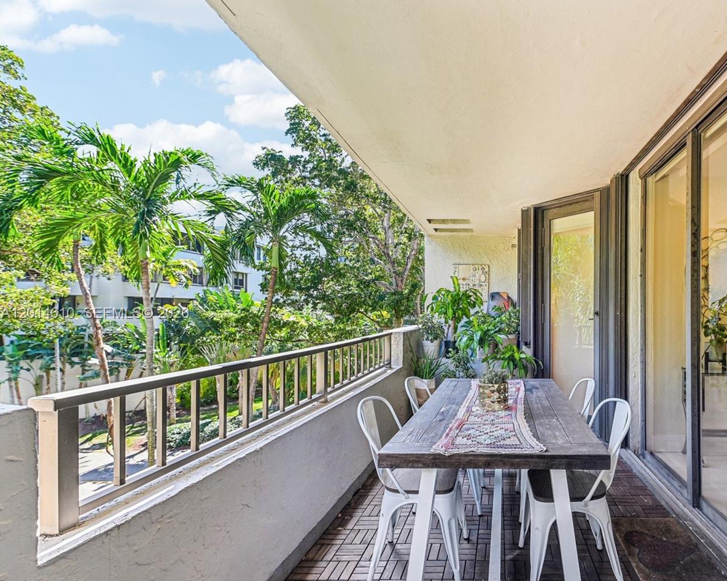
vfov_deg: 70.7
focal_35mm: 19
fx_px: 409
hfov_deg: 80.3
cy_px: 314
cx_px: 489
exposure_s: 1/40
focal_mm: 15
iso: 100
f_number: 7.1
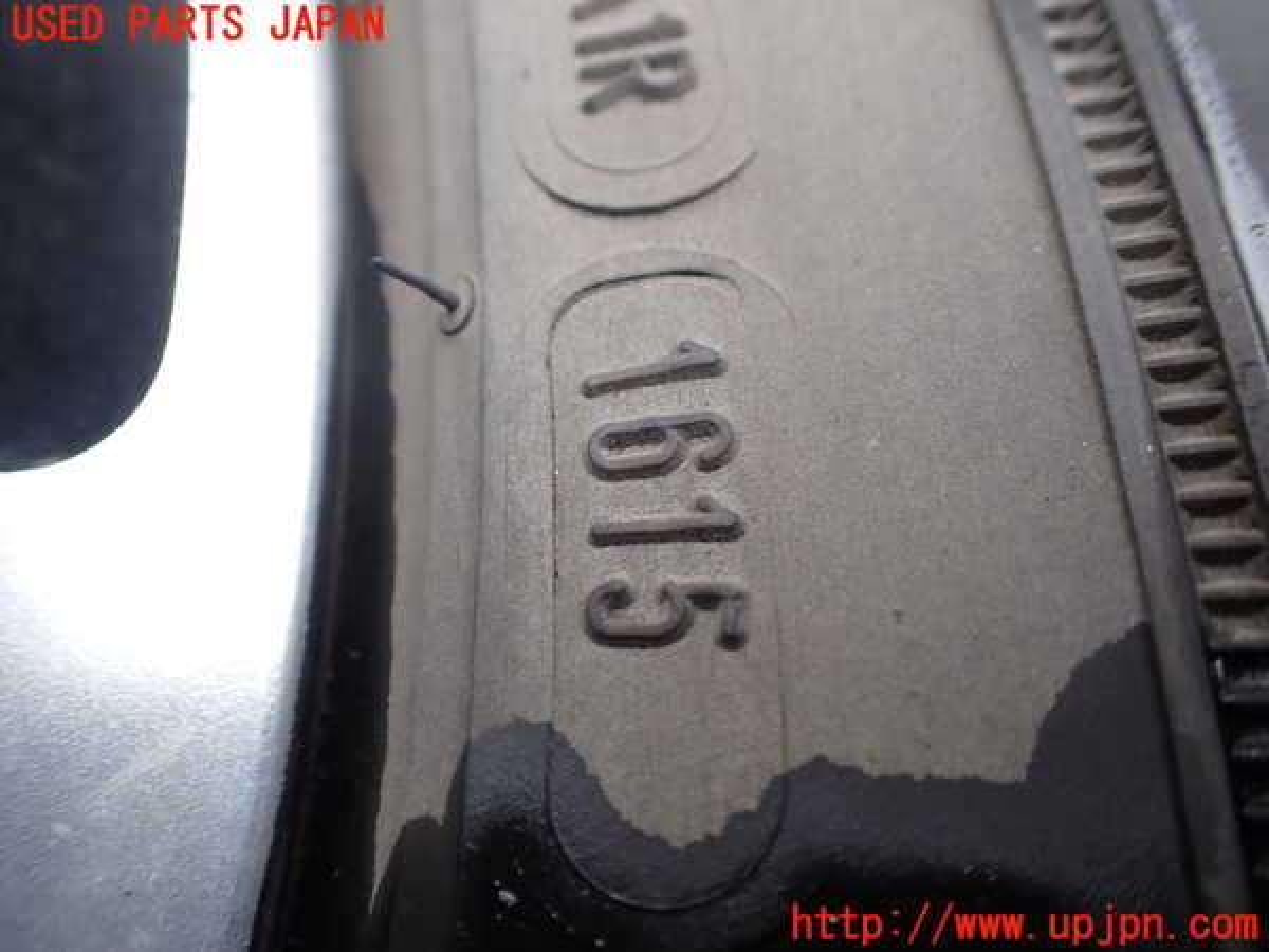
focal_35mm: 30
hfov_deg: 60.0
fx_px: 1100
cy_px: 476
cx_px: 634
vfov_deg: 46.8
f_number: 2.3
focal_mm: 5.4
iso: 160
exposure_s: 1/125
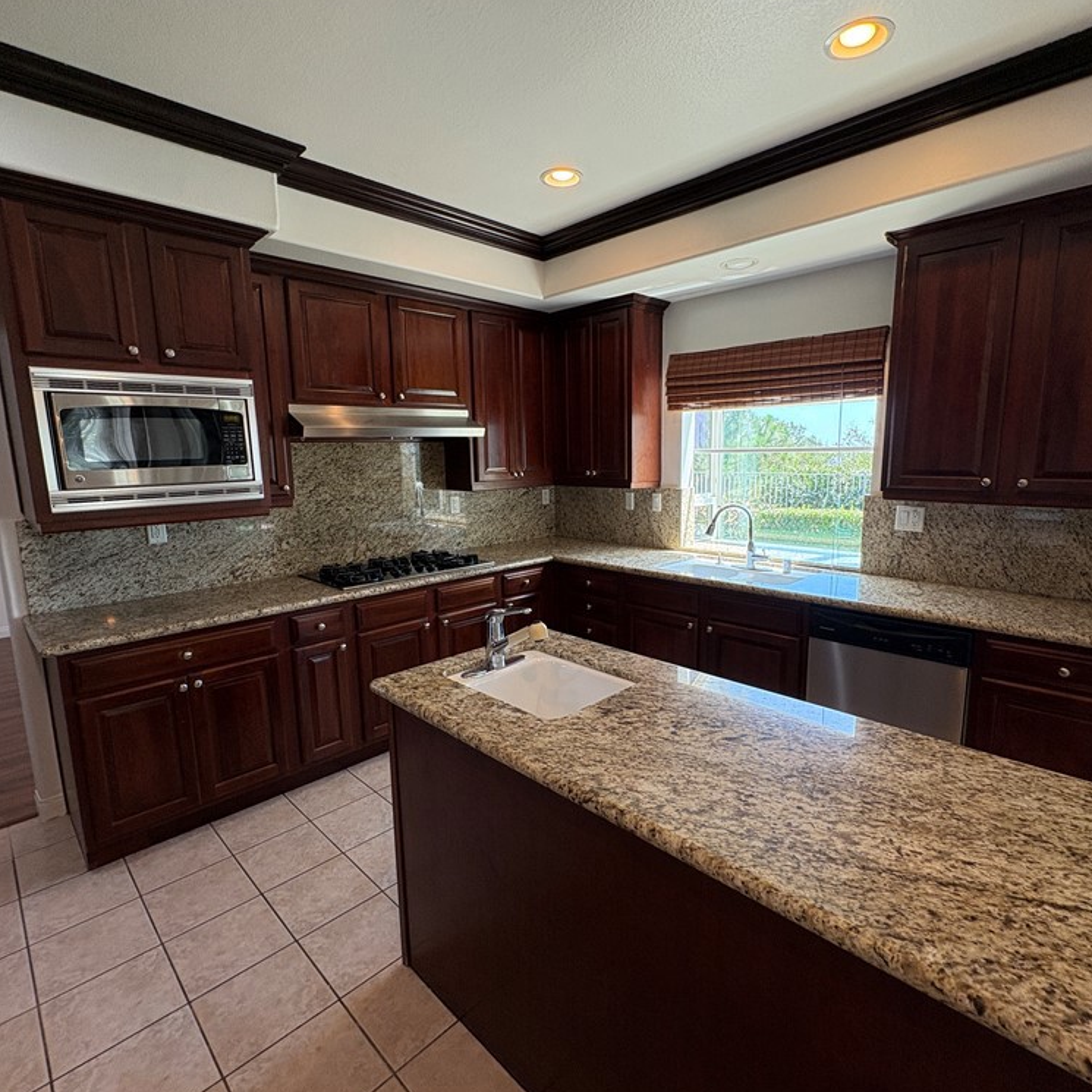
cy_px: 547
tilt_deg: -8.3
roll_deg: +1.9
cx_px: 560
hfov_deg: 84.0
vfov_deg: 84.0
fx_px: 607
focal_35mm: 17
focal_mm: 2.22
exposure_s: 1/120
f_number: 2.2
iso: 160
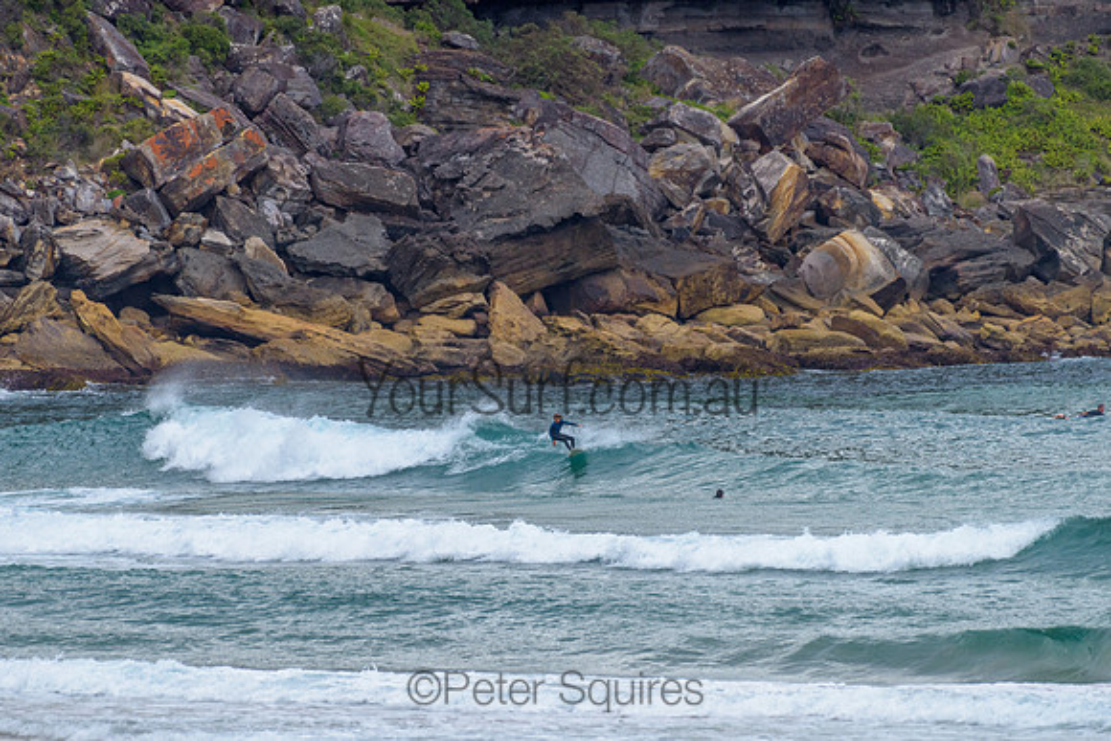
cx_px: 541
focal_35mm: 613
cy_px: 361
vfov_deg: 2.2
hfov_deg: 3.4
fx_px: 18926
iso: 400
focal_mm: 500
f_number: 5.6
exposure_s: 1/2000
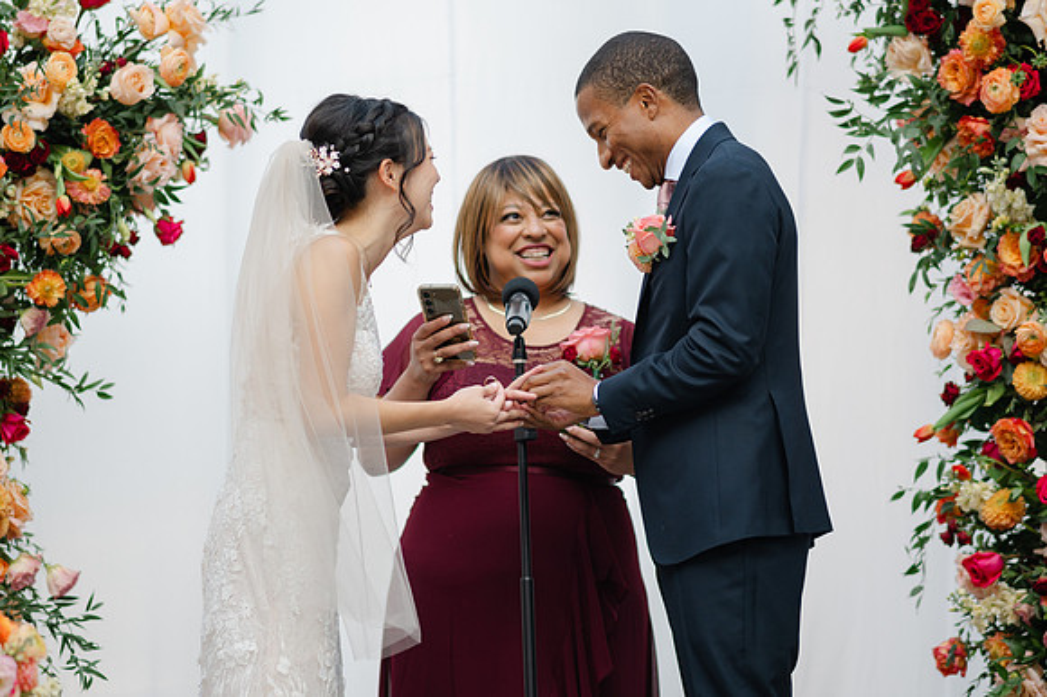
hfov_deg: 13.1
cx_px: 524
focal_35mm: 157
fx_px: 4563
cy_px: 348
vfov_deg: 8.7
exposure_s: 1/640
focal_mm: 105
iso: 64
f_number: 1.4
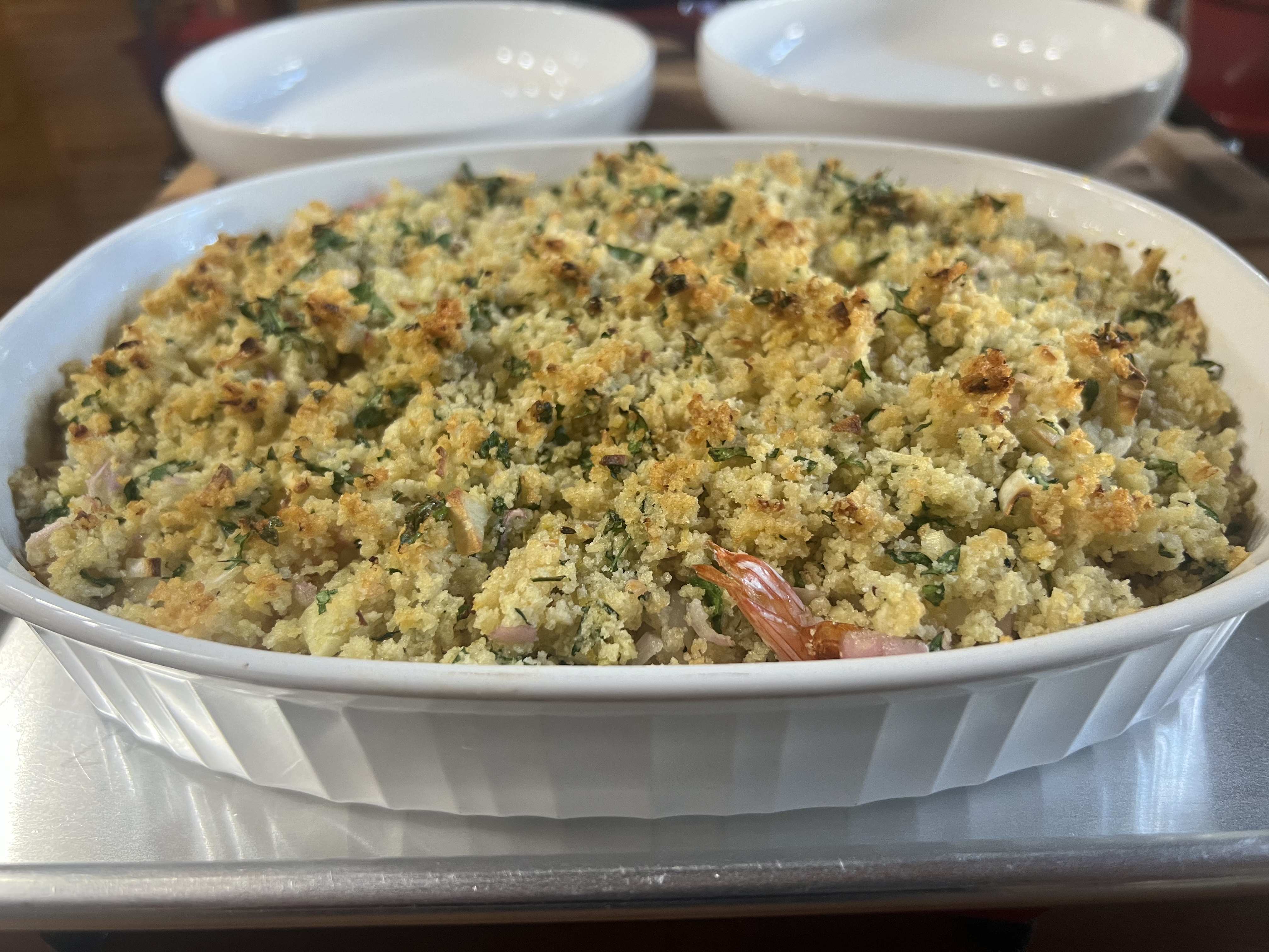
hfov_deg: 67.3
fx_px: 953
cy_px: 476
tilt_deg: -38.2
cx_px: 634
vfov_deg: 53.1
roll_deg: +2.7
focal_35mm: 26
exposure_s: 1/60
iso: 125
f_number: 1.5
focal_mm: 5.7
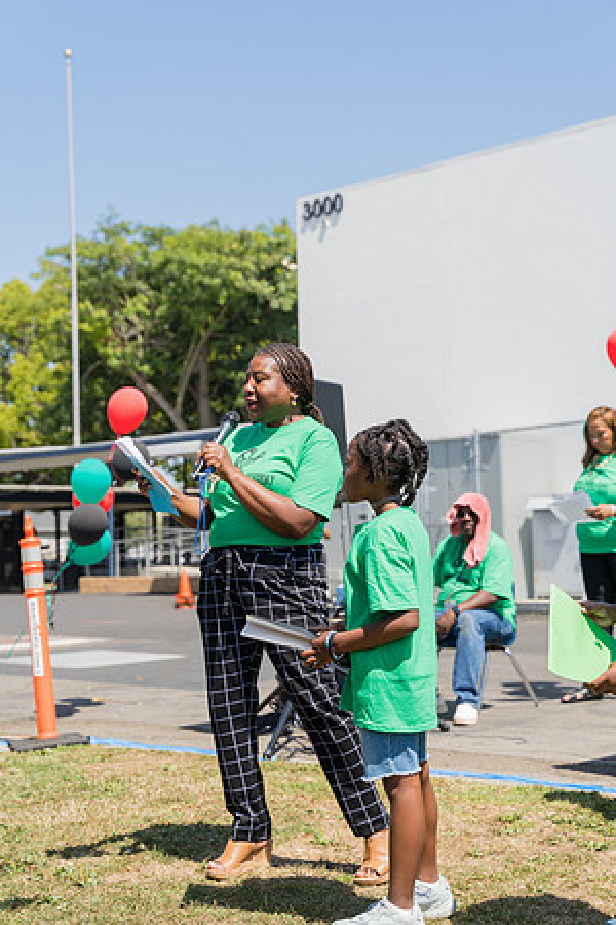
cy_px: 462
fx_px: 1335
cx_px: 308
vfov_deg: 38.2
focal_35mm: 52
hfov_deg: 26.0
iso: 100
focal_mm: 52
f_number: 4
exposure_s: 1/640
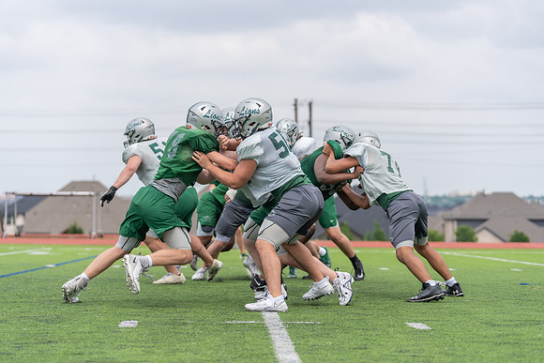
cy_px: 182
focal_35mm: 113
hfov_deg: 18.1
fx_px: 1708
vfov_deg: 12.1
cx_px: 272
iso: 160
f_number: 3.5
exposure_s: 1/1250
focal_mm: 113
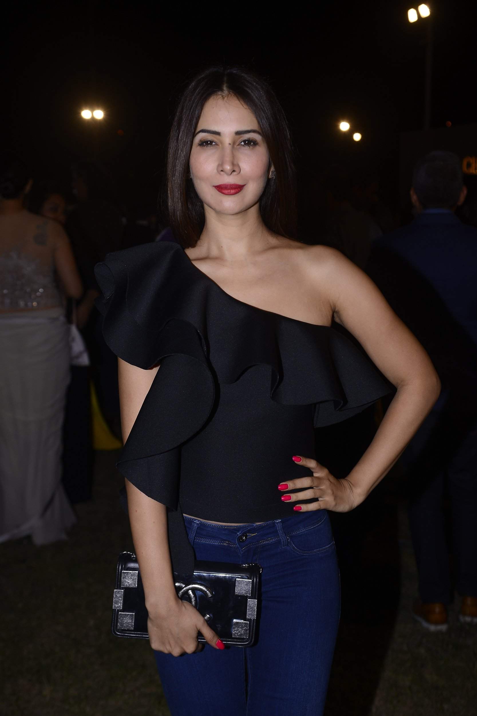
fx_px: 1153
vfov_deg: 34.5
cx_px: 238
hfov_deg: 23.4
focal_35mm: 58
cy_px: 358
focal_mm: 58
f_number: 5.6
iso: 500
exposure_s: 1/200
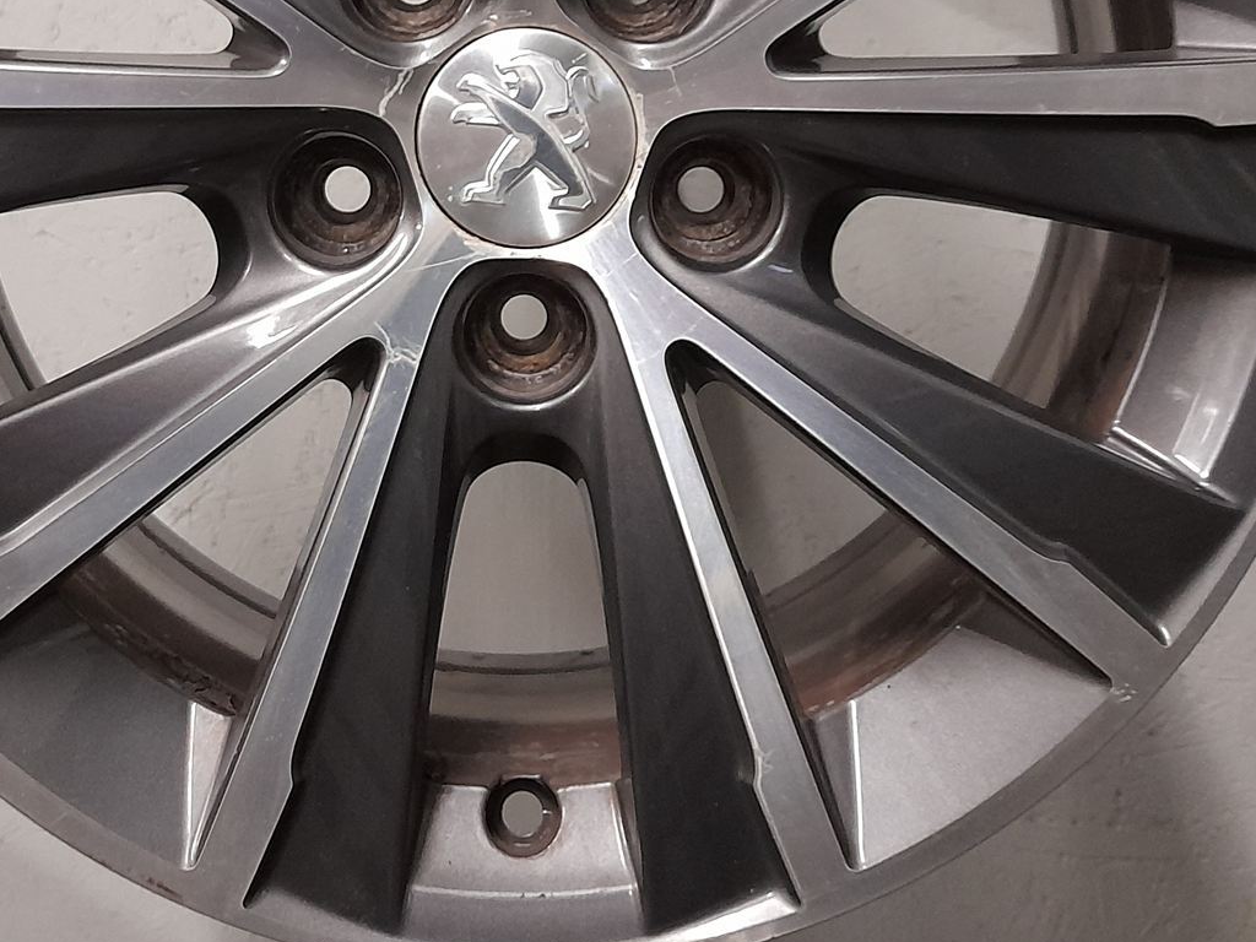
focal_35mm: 50
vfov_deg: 28.2
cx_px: 510
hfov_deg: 38.1
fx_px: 1814
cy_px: 134
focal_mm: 4.6
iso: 500
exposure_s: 1/25
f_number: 2
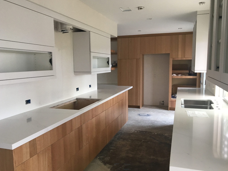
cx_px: 115
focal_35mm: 31
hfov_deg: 58.4
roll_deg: +0.9
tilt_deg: -8.2
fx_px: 204
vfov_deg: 45.4
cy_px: 89
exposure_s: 1/30
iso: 40
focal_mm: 4.15
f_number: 2.2
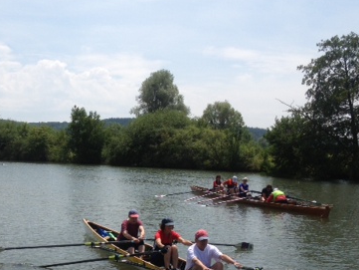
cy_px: 209
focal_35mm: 62
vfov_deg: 23.4
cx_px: 106
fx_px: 643
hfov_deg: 30.8
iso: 50
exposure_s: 1/2762
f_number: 2.4
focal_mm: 4.28
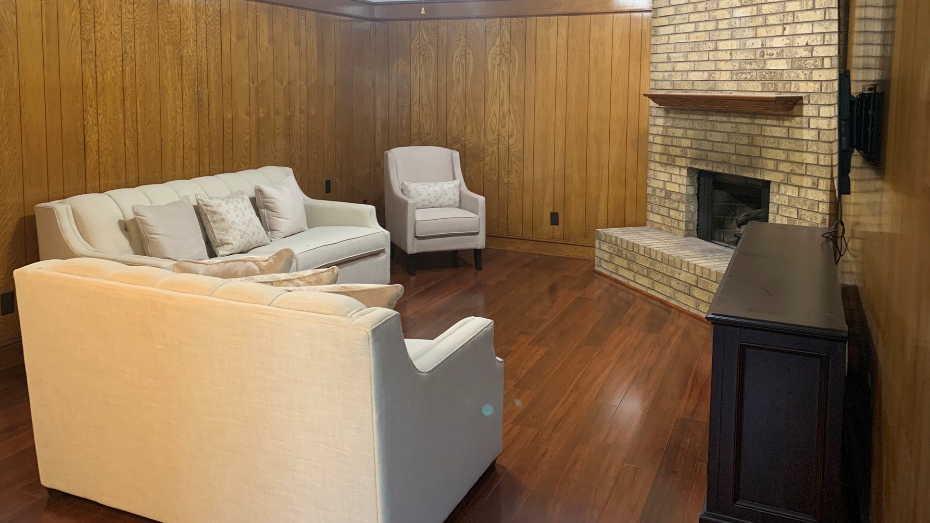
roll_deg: -0.3
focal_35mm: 30
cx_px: 453
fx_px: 740
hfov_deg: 64.3
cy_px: 155
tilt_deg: -4.0
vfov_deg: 38.3
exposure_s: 1/60
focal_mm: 4.25
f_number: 1.8
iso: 250
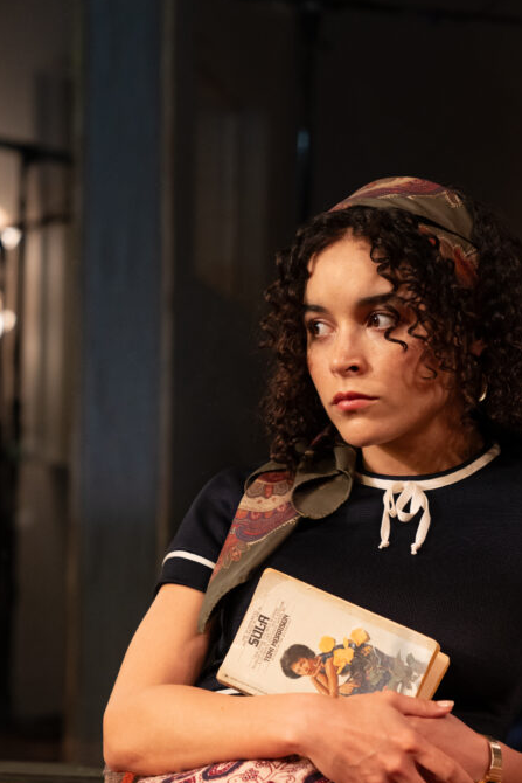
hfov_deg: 12.8
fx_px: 2326
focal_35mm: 107
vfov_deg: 19.0
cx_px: 377
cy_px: 546
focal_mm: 70
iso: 2500
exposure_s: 1/250
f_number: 3.2
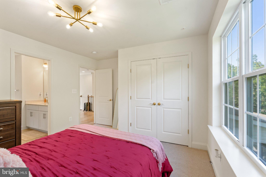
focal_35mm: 16
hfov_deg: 96.7
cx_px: 133
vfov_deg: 73.7
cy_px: 88
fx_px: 118
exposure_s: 1/15
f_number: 8
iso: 640
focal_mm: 16
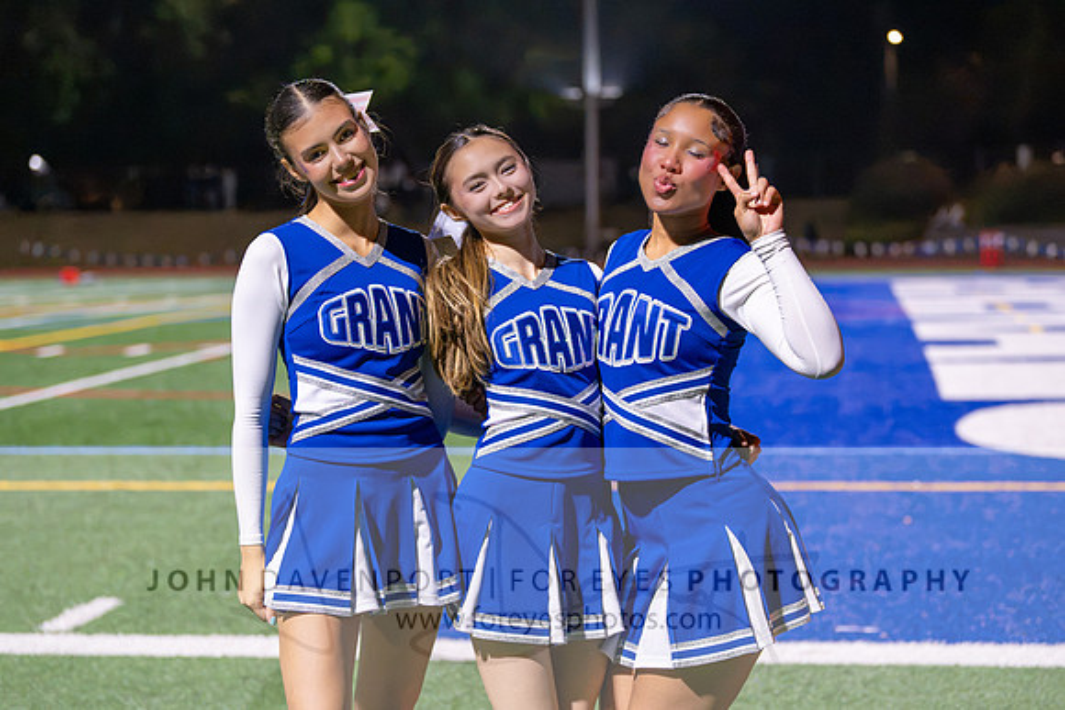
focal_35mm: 79
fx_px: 2337
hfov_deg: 25.7
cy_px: 376
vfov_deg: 17.3
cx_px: 530
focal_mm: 70
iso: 7200
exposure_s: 1/1000
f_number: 2.8
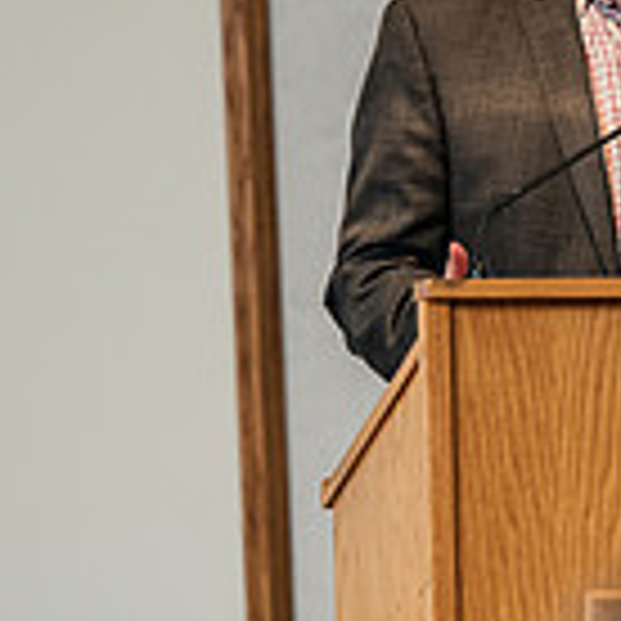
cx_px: 675
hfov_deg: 2.9
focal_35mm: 609
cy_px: 367
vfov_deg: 2.9
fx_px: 12361
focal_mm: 170
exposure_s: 1/200
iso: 1000
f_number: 3.2
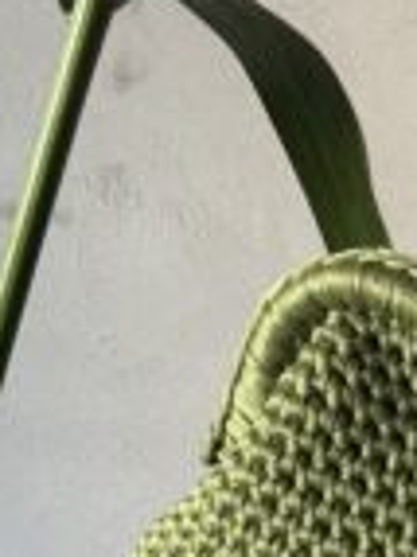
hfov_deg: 16.7
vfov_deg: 22.6
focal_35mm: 84
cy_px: 518
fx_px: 1351
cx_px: 514
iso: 100
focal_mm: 2.69
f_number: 1.9
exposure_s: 1/60
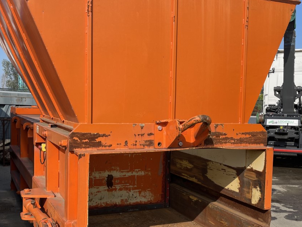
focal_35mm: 43
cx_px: 148
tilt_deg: -3.7
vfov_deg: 33.5
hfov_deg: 43.8
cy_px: 132
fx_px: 375
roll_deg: -1.6
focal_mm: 5.1
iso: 32
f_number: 1.6
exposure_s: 1/2786
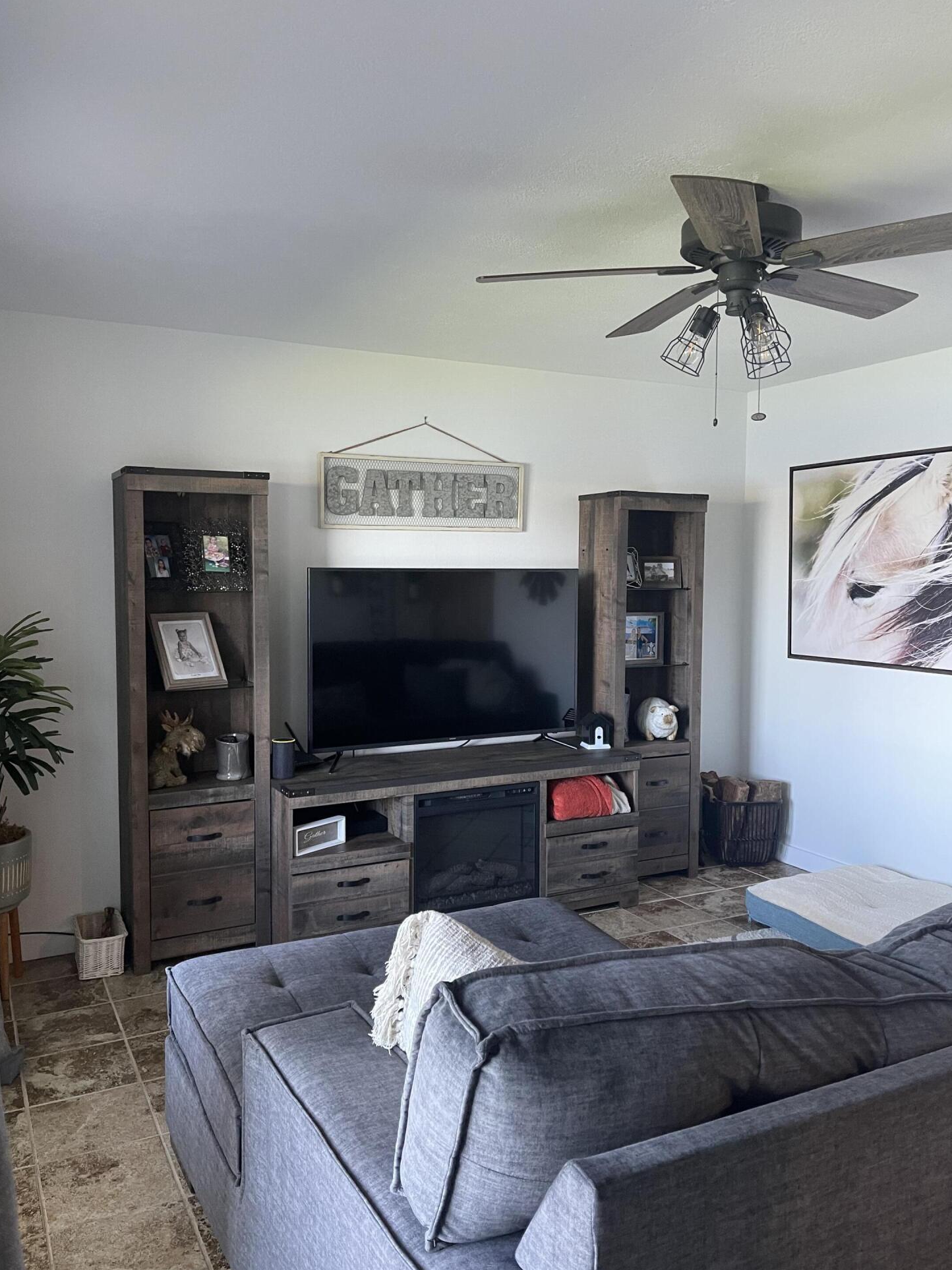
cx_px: 471
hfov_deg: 51.3
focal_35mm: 27
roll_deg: -0.9
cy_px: 625
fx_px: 990
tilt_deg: -1.9
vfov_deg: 65.3
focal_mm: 5.1
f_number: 1.6
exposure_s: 1/60
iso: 250
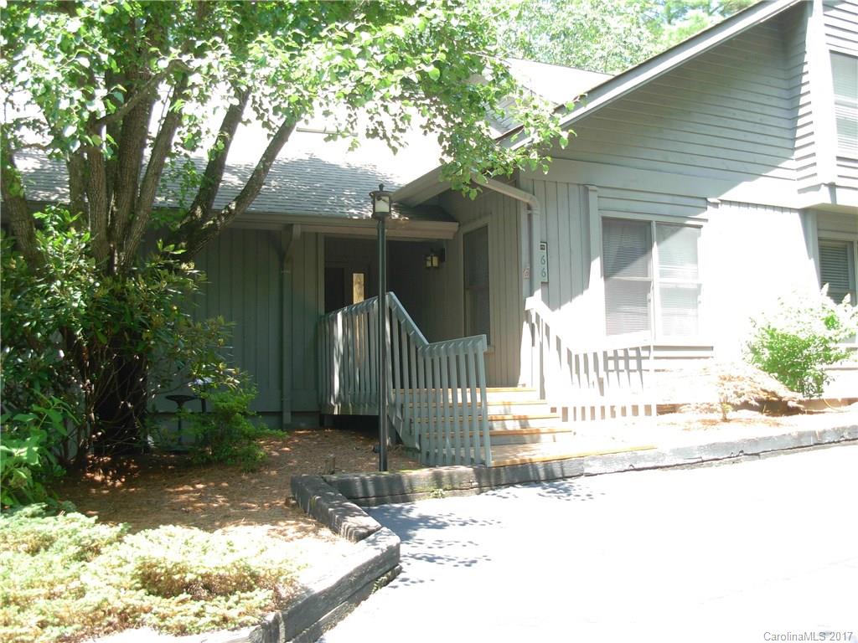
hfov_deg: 49.0
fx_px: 942
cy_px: 322
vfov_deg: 37.7
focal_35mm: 38
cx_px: 429
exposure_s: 1/65.8
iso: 79
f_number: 2.9
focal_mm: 6.3
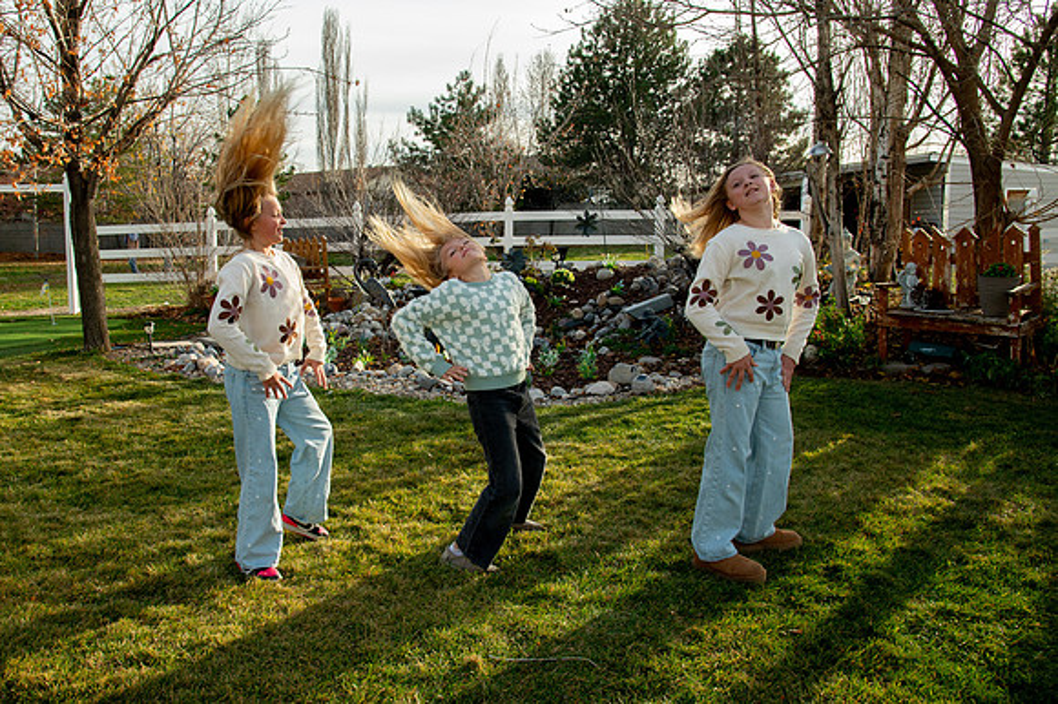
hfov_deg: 65.6
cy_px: 342
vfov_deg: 46.7
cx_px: 451
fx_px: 815
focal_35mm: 28
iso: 500
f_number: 8
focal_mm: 24
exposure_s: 1/320
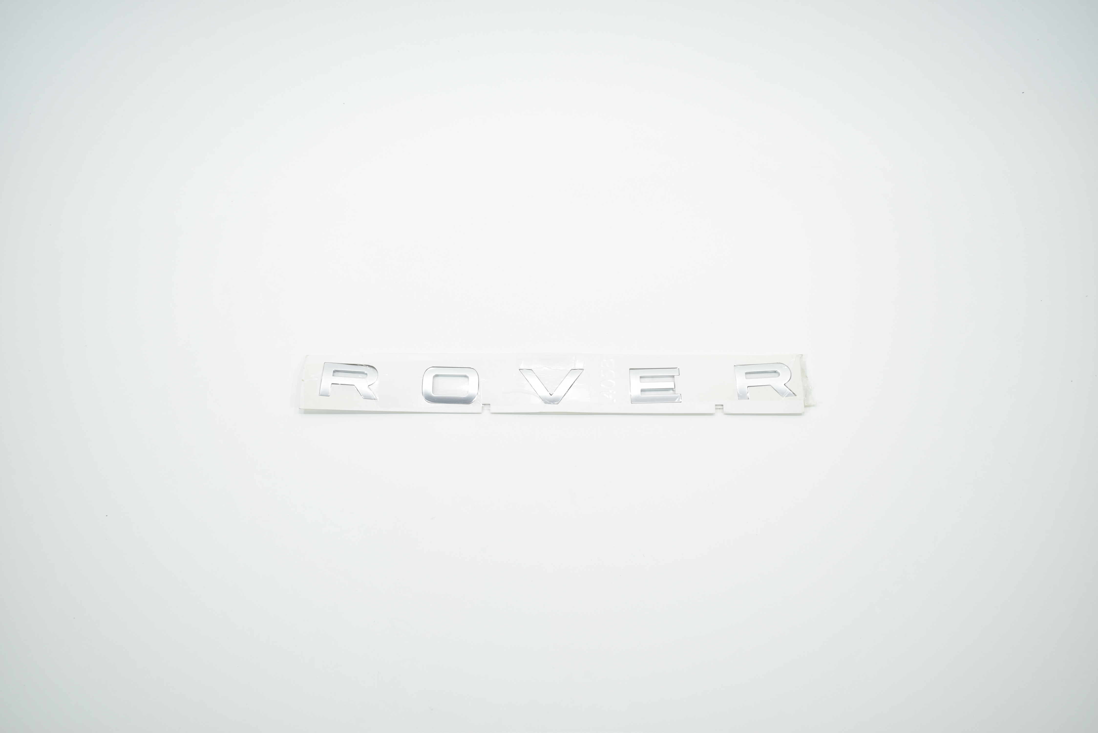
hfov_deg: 55.1
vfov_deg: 38.4
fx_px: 1052
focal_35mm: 34
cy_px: 366
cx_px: 549
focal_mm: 23
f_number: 5
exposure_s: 1/200
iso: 160
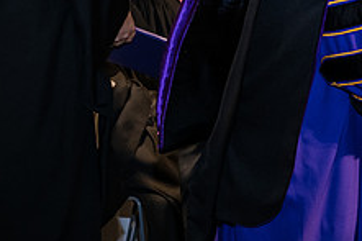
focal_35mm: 163
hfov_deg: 12.4
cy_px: -65
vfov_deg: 8.3
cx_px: 418
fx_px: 1638
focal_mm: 62
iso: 1600
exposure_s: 1/200
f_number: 6.3
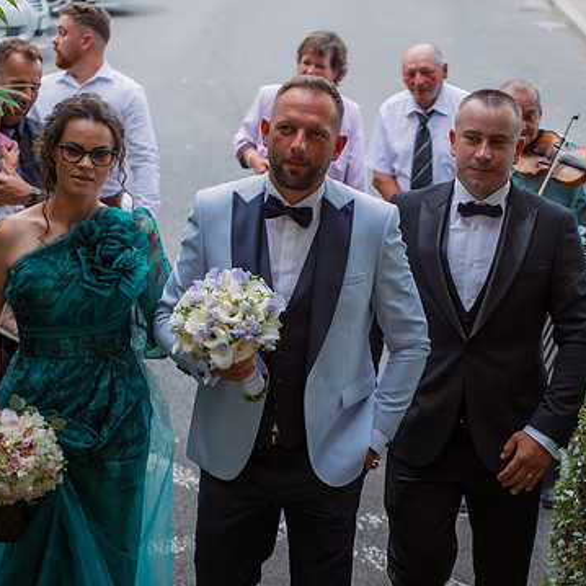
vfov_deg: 18.1
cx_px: 307
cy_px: 274
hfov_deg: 18.1
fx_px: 1839
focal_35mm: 96
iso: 200
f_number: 4
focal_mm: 70
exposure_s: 1/250
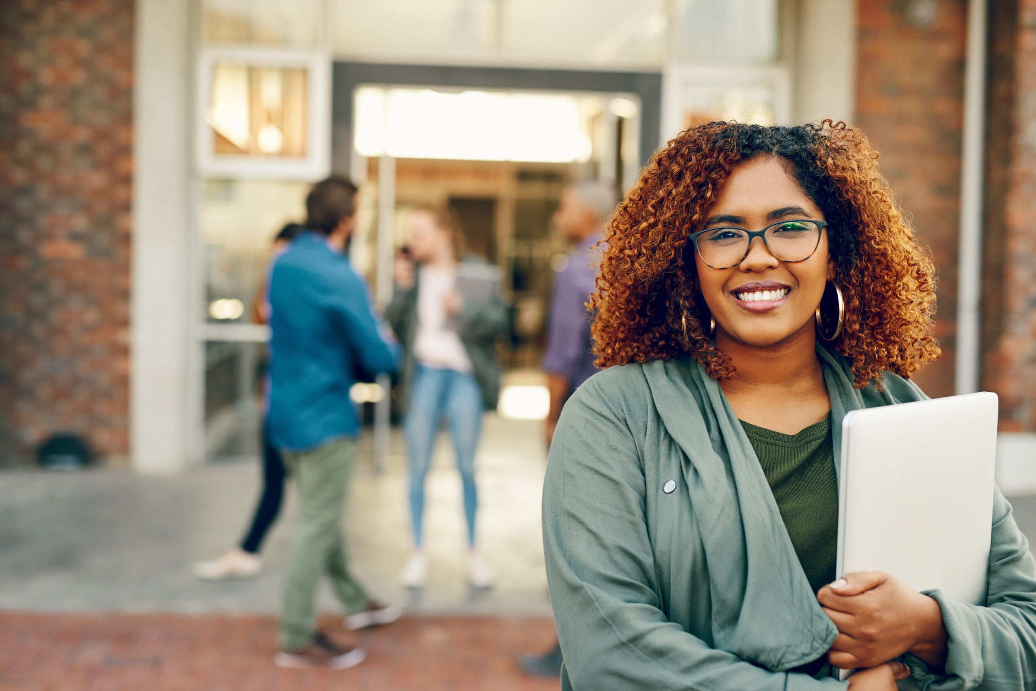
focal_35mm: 50
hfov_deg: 39.6
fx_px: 1439
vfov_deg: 27.0
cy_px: 346
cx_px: 518
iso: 400
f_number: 2.5
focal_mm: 50
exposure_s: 1/1000
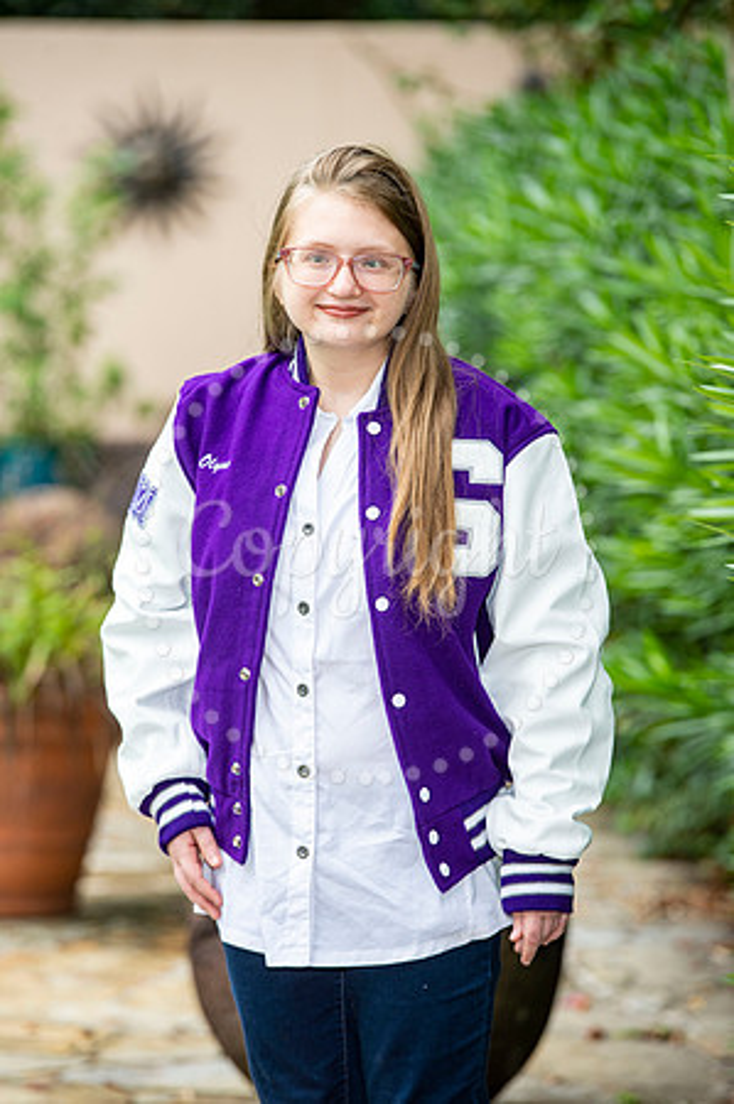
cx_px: 367
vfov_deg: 11.8
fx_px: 5364
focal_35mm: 175
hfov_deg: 7.8
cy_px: 552
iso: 320
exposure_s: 1/125
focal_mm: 175
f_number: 6.3
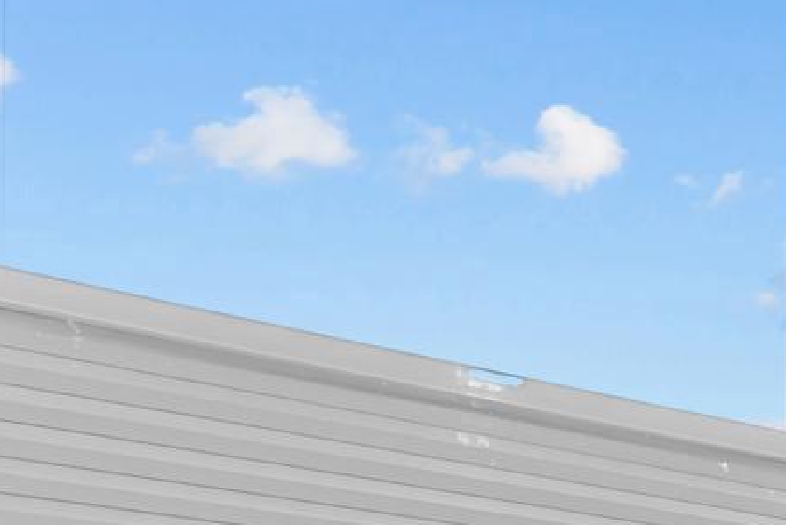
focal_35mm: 90
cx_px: 1314
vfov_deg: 14.0
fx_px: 1957
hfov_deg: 18.8
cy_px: 859
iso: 200
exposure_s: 1/3
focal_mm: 12.9
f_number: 7.1
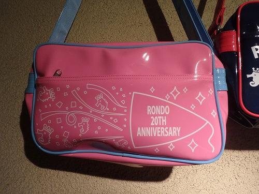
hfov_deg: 79.0
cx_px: 130
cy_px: 97
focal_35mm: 21
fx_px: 157
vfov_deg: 63.4
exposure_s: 1/40
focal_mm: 3.7
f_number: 3.5
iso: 200
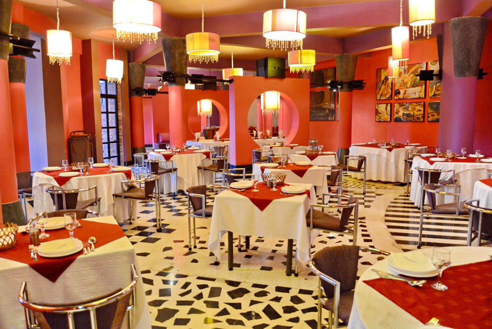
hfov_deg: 67.4
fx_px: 369
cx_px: 246
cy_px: 164
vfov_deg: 48.0
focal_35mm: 27
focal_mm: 18
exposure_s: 1/15
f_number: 4
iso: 1250
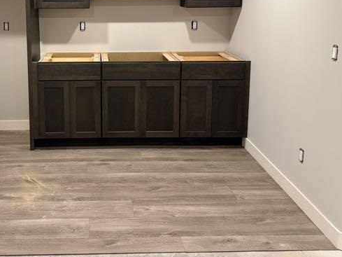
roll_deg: -0.7
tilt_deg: -8.9
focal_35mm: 41
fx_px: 405
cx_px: 101
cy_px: 54
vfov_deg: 34.2
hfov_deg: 44.8
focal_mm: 6.76
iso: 200
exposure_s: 1/60
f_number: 1.78
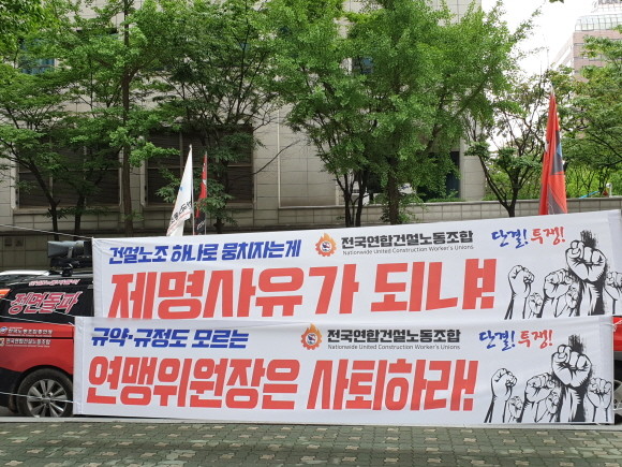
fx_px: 467
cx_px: 311
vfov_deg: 53.1
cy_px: 234
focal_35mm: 26
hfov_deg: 67.3
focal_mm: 4.3
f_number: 2.4
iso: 50
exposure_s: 1/251
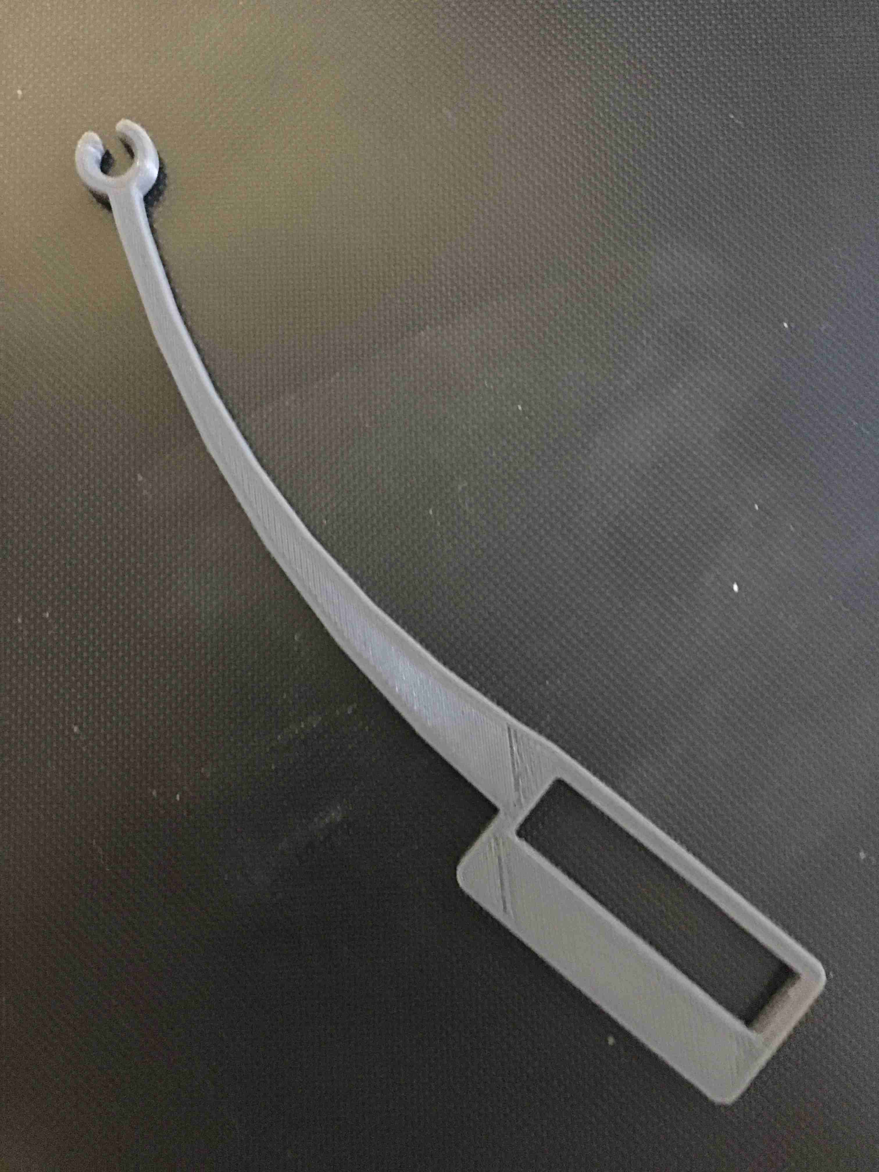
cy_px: 586
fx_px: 982
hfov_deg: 48.2
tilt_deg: -83.8
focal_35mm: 29
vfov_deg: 61.7
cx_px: 440
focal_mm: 4.15
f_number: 2.2
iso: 500
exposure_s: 1/4
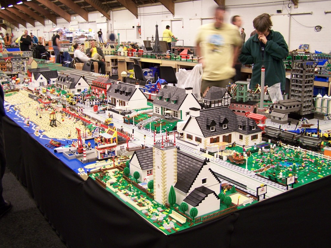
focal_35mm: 38
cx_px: 166
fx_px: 363
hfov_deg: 49.0
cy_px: 124
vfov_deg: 37.7
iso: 80
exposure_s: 1/2
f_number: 2.8
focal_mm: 6.3
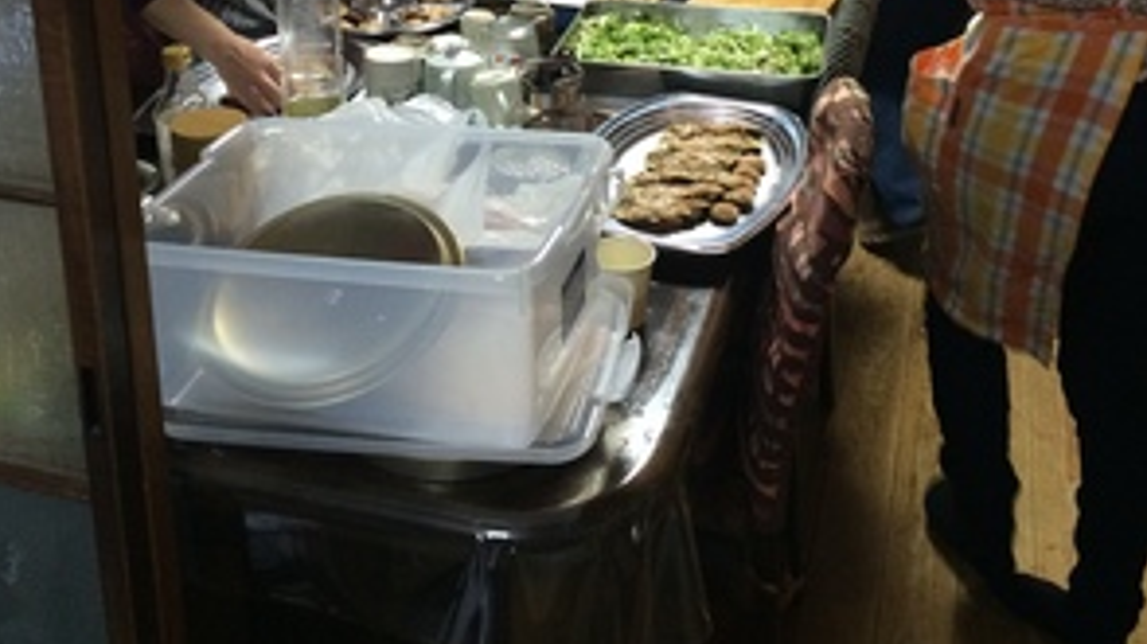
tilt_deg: -16.6
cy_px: -31
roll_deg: +0.7
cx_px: 566
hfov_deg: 47.4
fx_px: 1307
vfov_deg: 25.9
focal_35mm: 43
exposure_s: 1/30
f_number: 2.2
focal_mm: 4.15
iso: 160
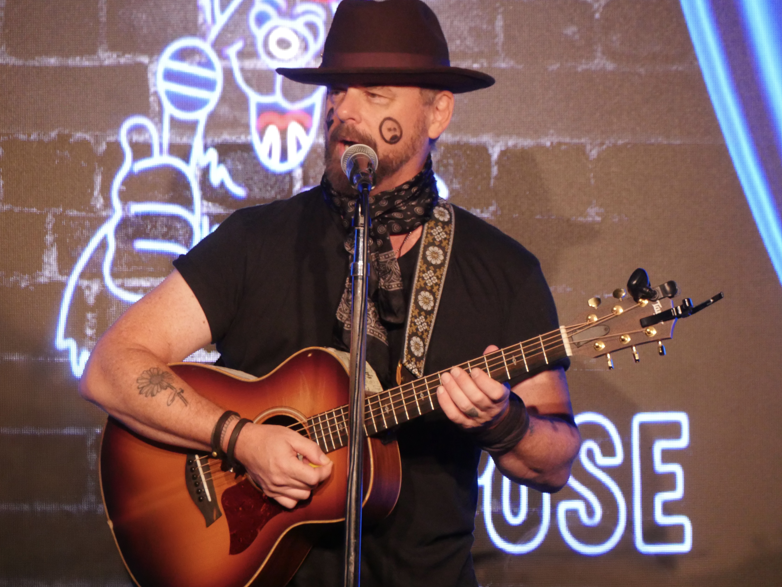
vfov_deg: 6.9
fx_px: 4834
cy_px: 295
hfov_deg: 9.2
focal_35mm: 214
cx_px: 391
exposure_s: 1/100
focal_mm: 103
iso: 3200
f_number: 5.5
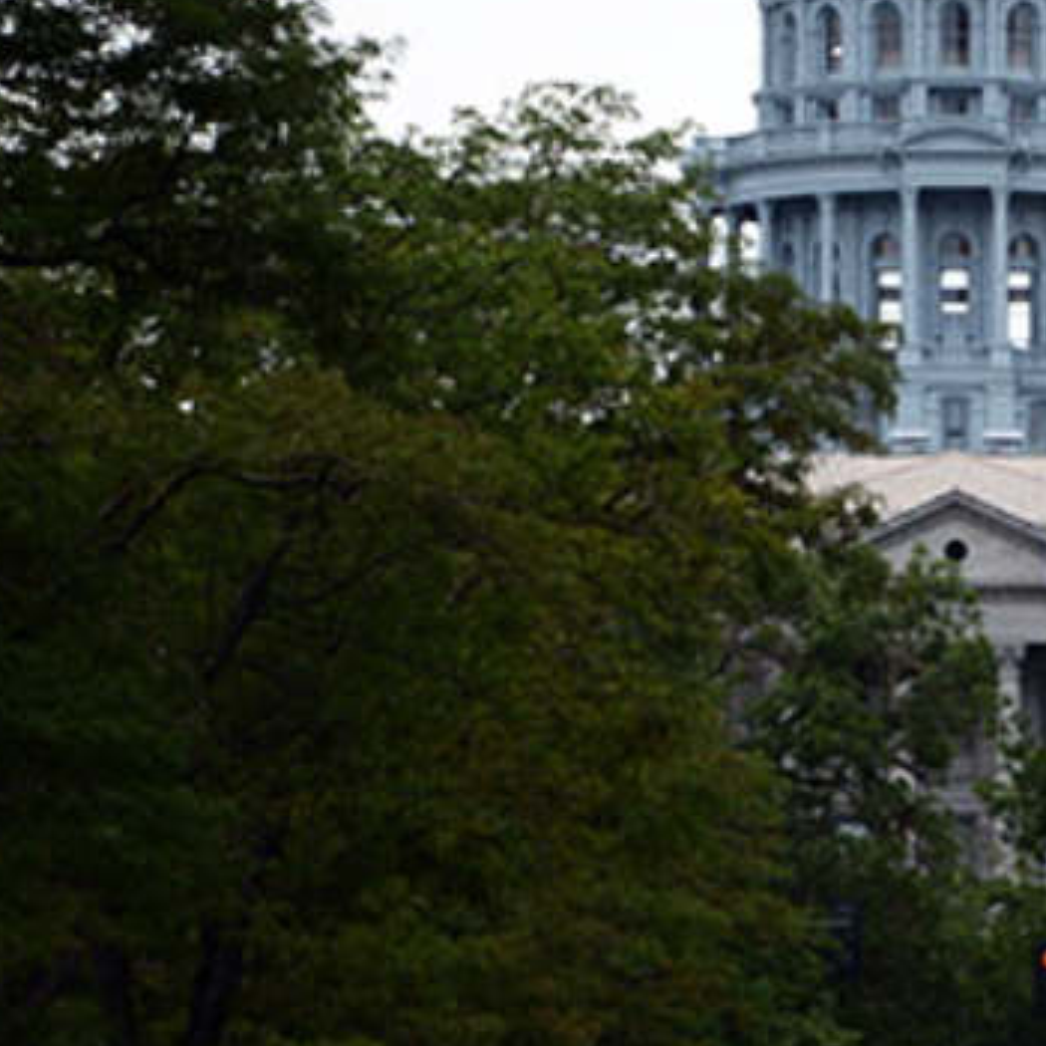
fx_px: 10119
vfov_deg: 5.9
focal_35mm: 296
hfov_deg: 5.9
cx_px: 1091
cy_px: 472
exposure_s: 1/1000
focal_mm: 122
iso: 400
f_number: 5.6
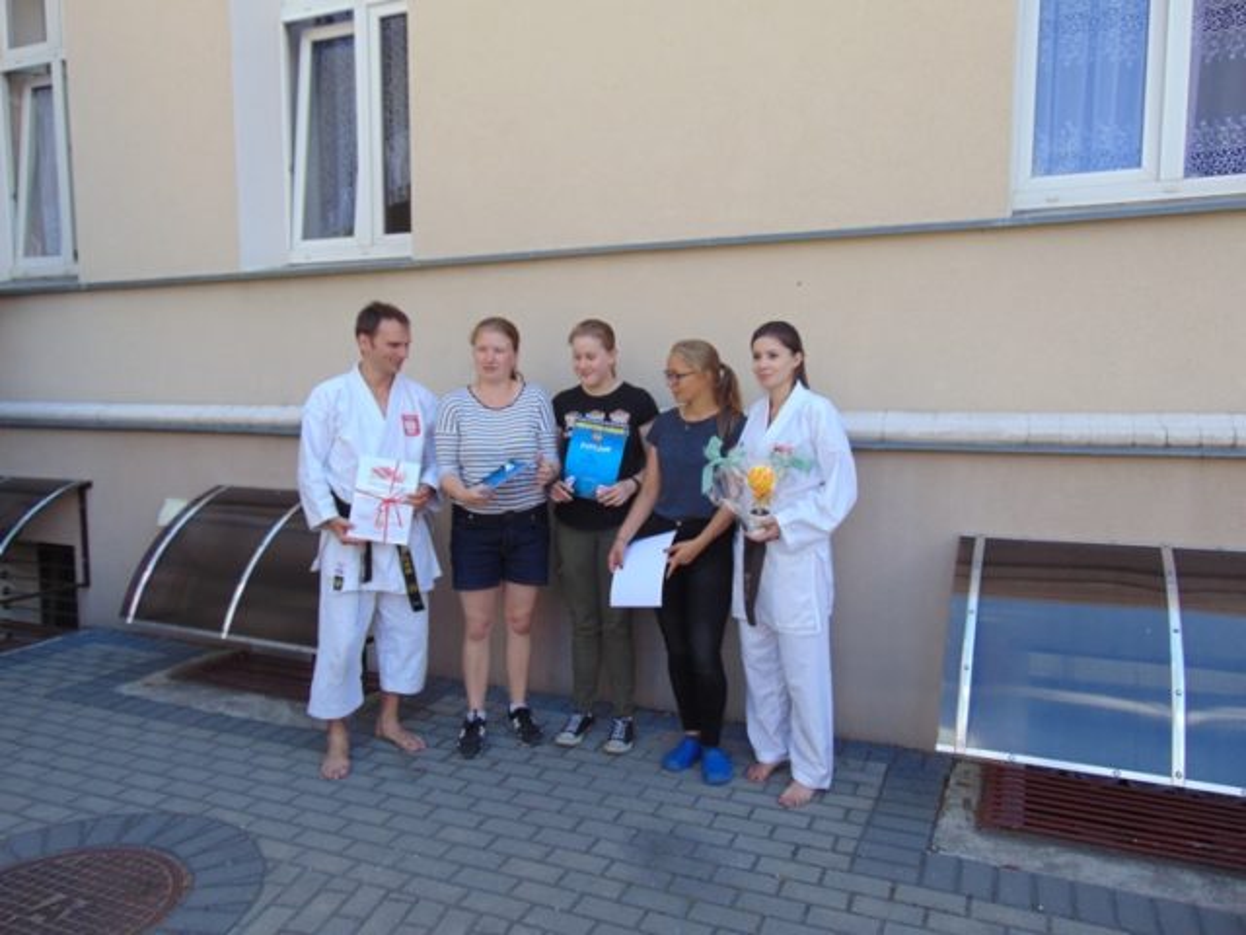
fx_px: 900
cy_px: 468
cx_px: 623
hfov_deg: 69.4
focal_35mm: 25
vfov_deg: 54.9
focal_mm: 4.5
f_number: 3
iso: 80
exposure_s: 1/200
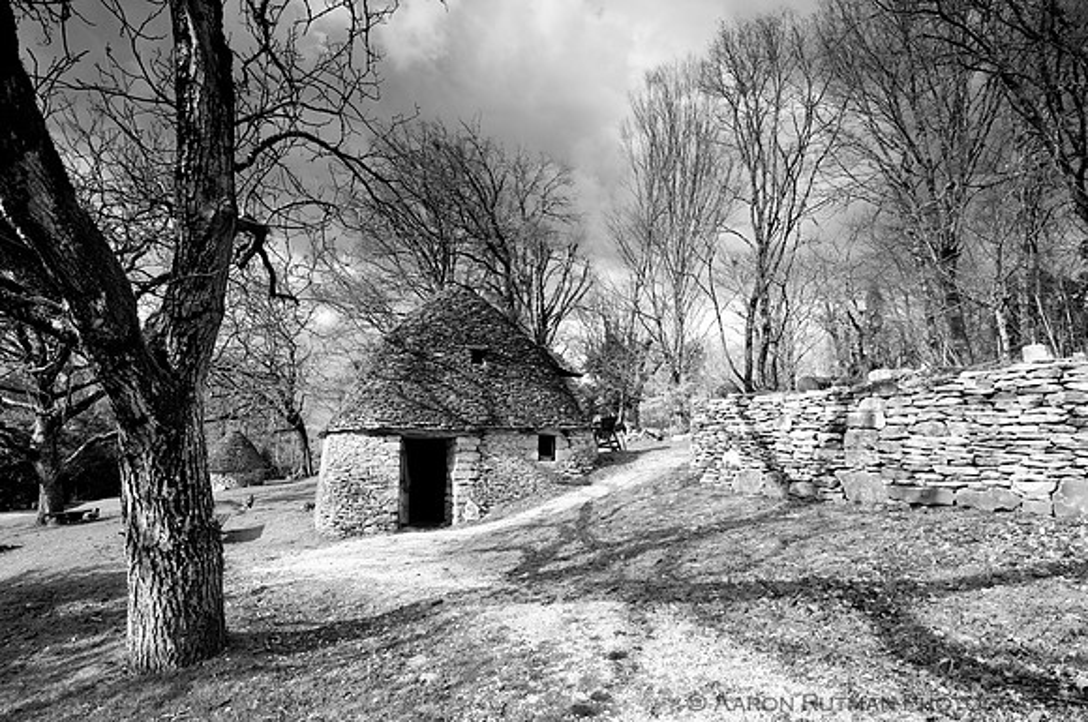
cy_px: 361
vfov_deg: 67.2
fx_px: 543
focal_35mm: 18
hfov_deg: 90.1
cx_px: 544
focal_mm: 12
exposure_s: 1/60
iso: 200
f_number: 13
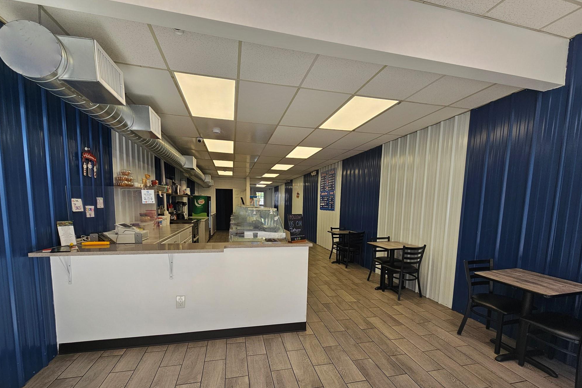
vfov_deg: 80.6
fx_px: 226
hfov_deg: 104.2
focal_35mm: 14
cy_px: 225
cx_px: 290
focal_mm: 2.2
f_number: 2.2
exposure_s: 1/159
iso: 50
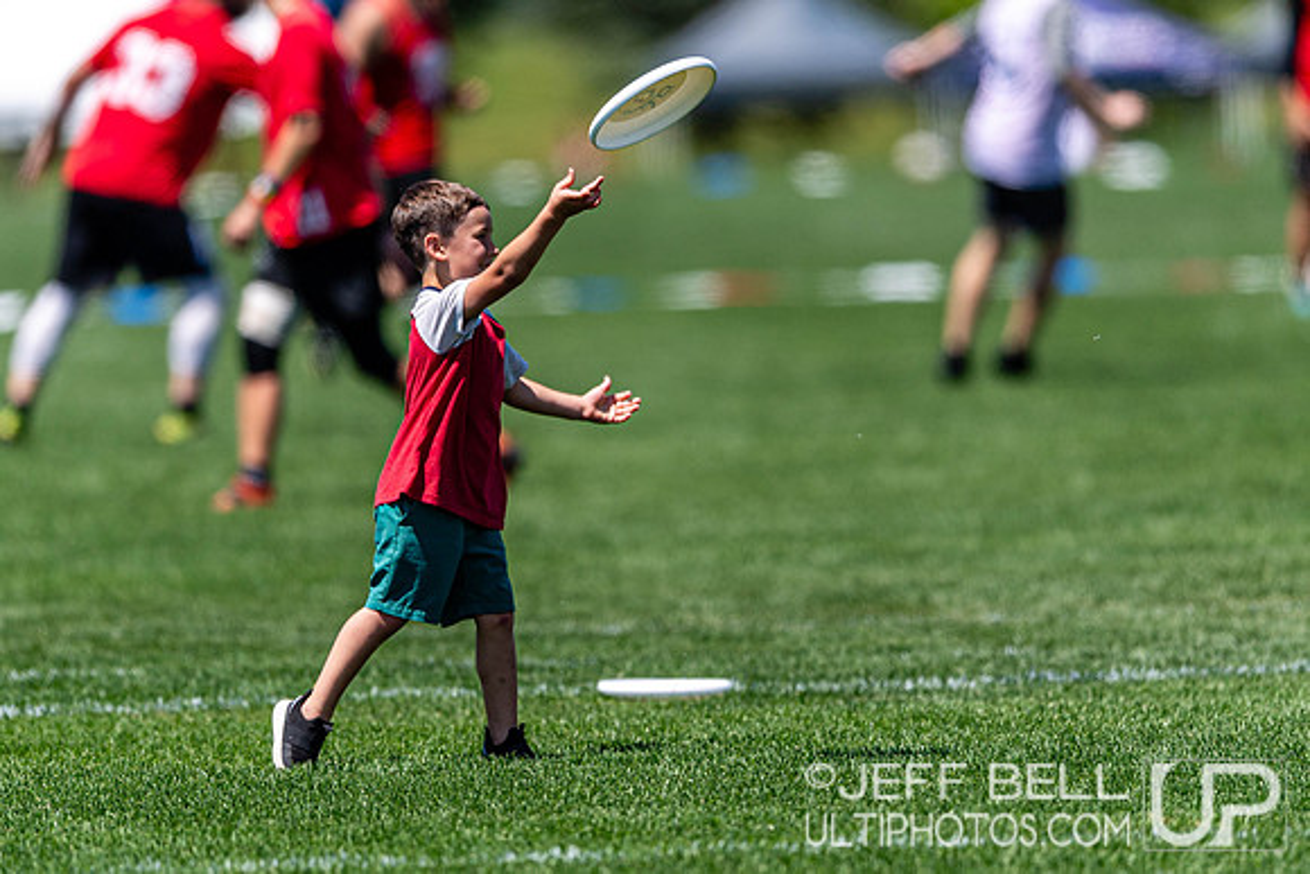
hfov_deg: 3.0
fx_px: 24711
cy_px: 421
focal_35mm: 679
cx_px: 622
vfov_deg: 2.0
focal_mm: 400
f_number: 2.8
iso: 125
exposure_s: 1/2500
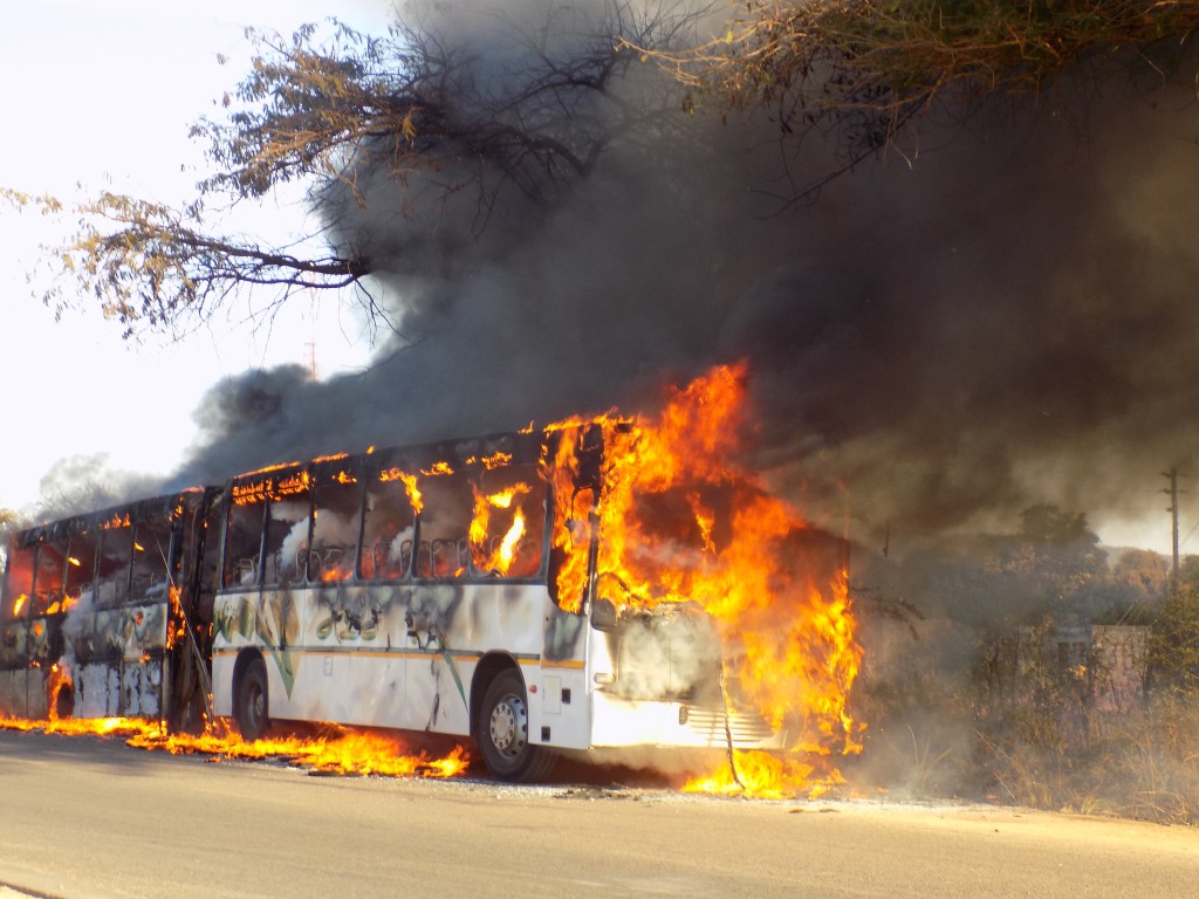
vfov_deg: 21.0
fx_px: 2425
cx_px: 600
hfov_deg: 27.8
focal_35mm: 70
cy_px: 450
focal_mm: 12.5
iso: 80
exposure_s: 1/125
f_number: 4.2
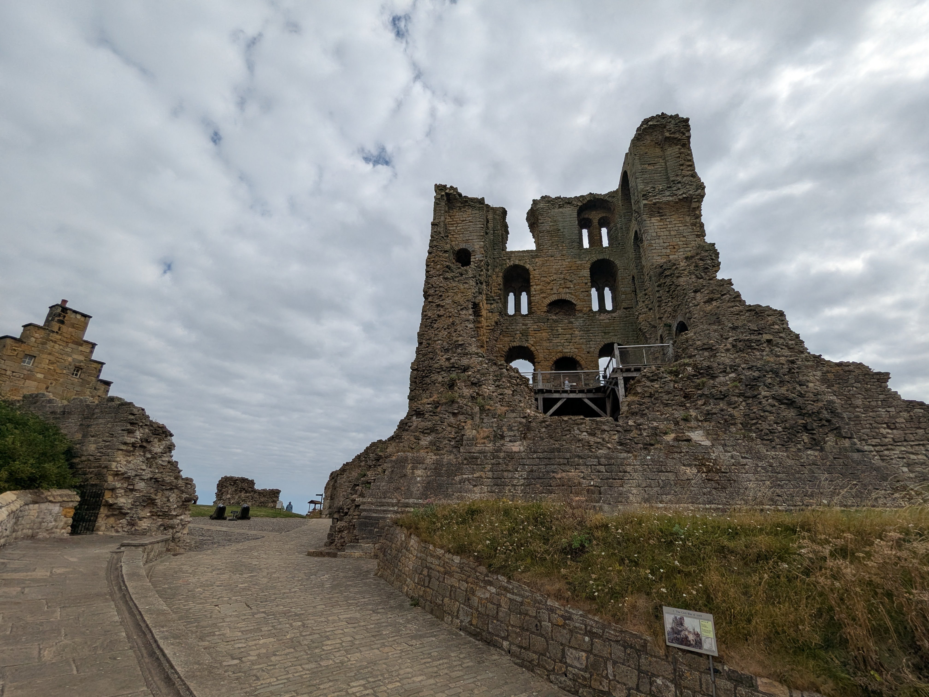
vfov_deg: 78.1
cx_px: 464
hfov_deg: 94.5
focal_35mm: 16
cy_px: 348
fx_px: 429
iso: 38
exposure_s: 1/2907
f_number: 2.2
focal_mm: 2.35
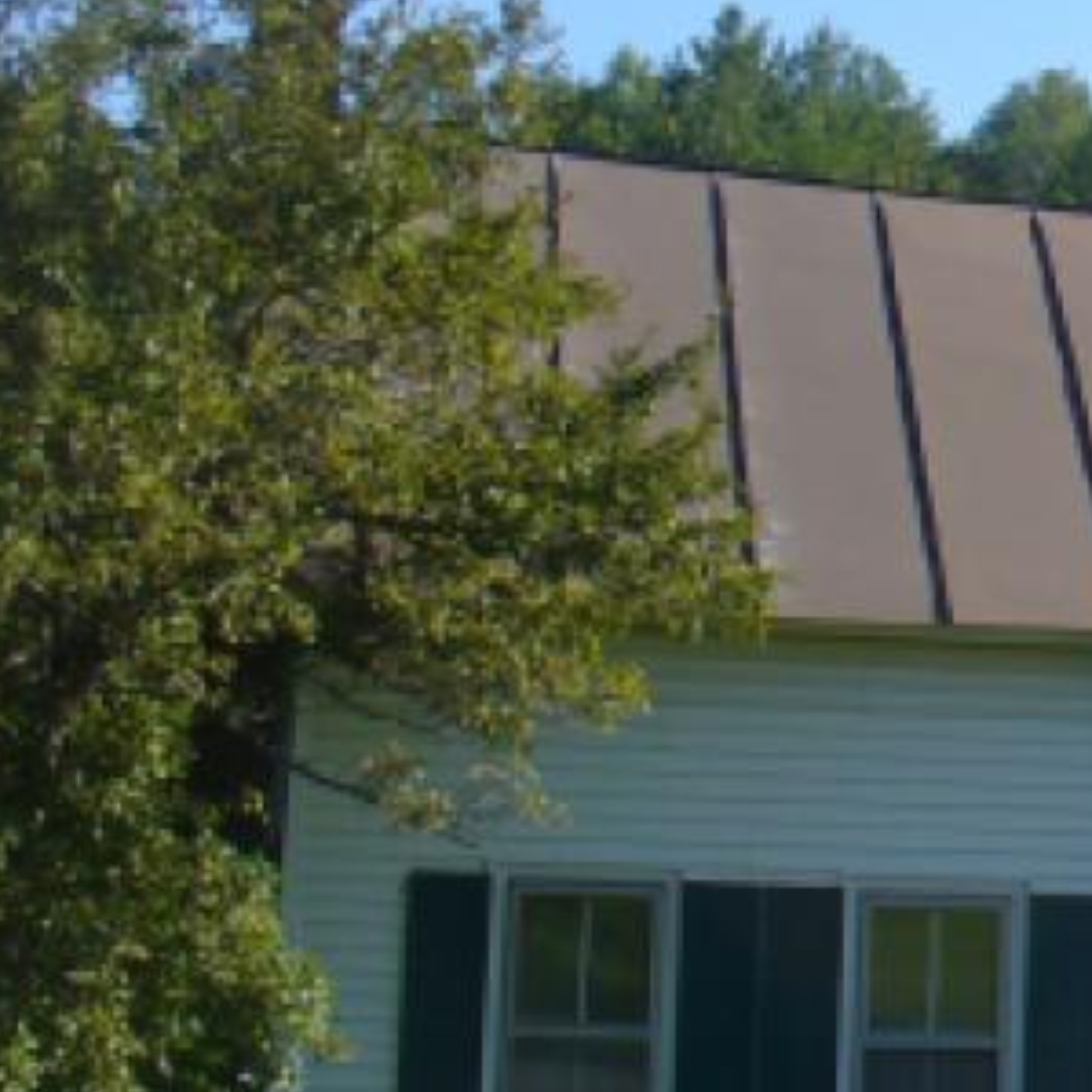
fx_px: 3997
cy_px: 192
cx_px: 1830
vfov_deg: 15.4
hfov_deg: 14.1
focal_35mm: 112
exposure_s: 1/250
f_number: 5.6
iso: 80
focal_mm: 6.1
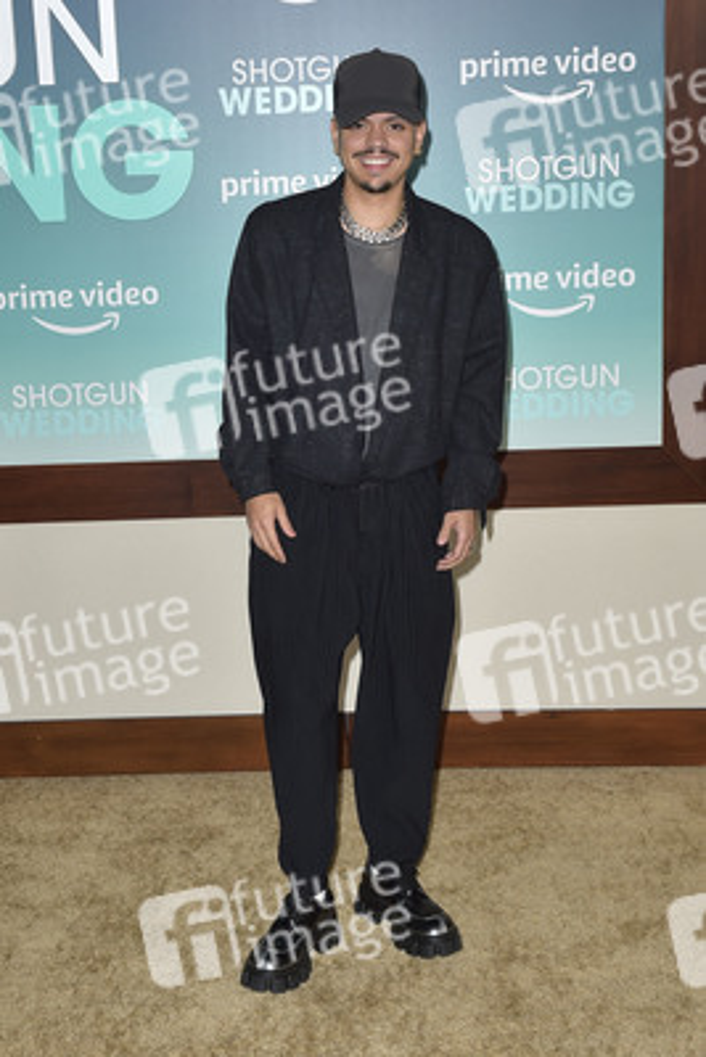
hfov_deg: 35.1
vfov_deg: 50.7
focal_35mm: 38
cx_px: 353
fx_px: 1117
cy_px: 528
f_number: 6.3
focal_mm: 38
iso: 400
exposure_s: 1/250
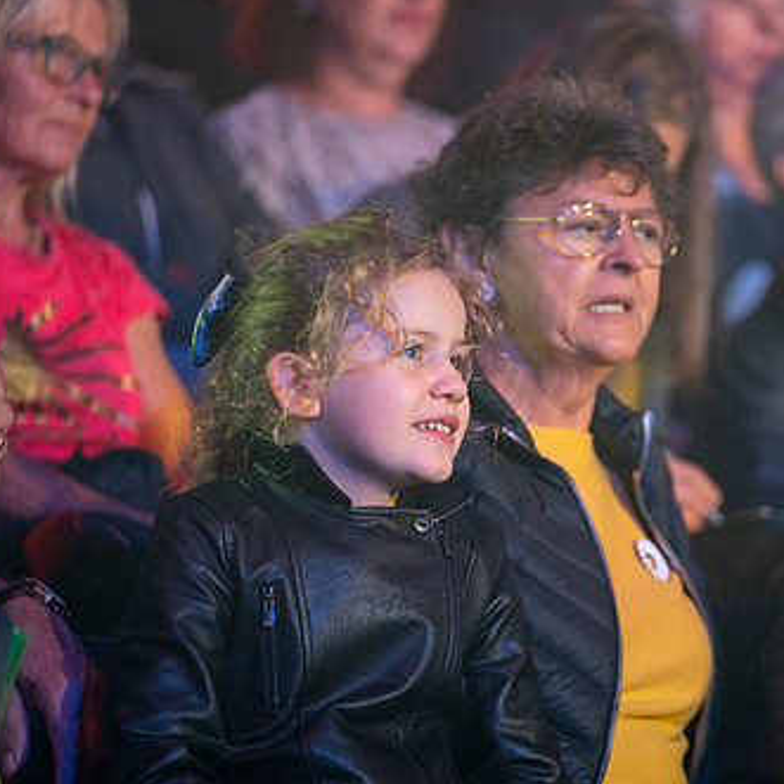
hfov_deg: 7.3
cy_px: 449
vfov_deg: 7.3
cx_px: 618
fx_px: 6175
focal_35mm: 241
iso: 6400
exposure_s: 1/200
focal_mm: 162
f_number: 2.8
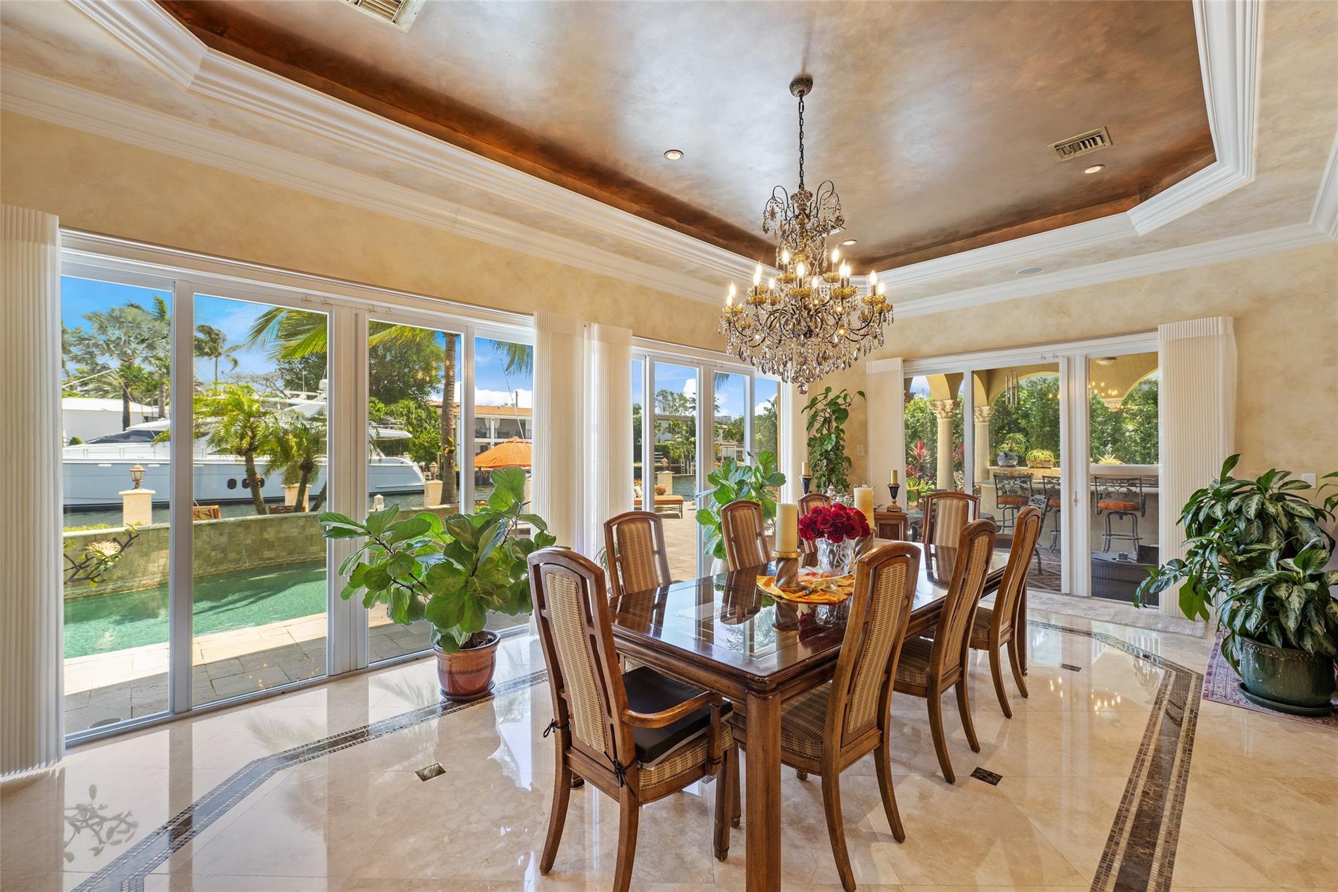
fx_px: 557
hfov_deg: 100.4
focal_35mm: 15
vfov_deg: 77.3
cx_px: 669
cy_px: 446
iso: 250
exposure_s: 1/10
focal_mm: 15
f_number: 6.3
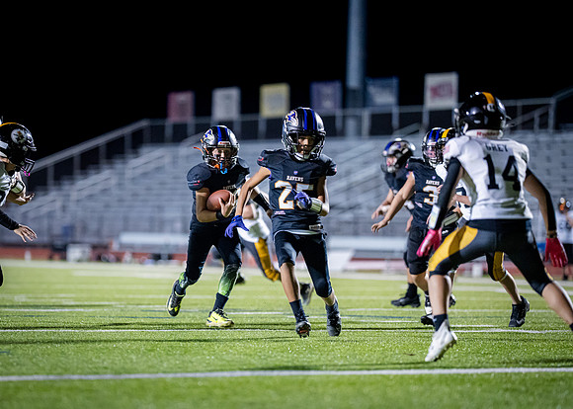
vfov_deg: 8.6
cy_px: 233
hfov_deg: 12.0
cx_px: 211
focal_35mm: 168
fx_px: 2734
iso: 3200
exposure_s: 1/1250
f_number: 1.8
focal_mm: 135
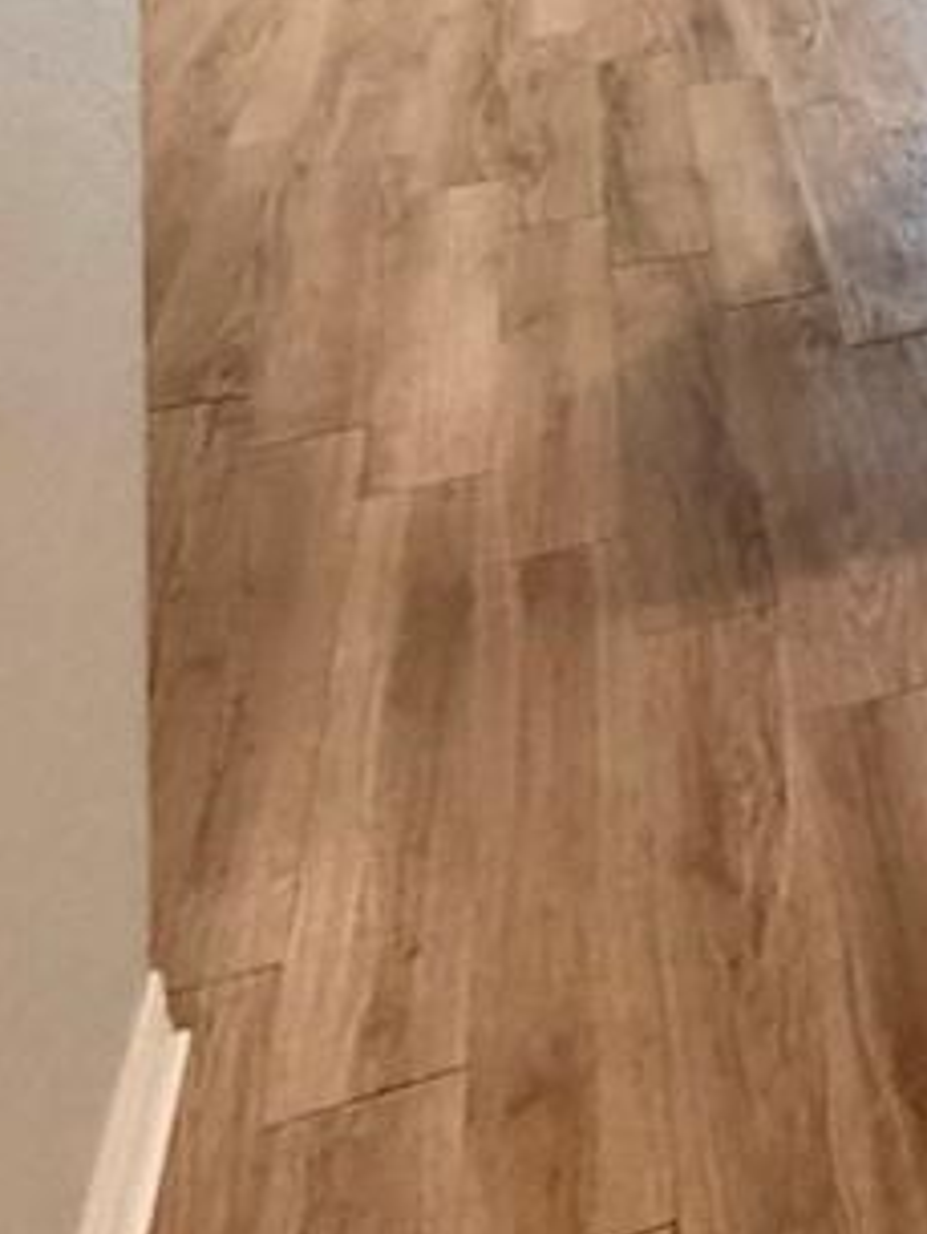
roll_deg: -1.2
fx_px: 1962
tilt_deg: -1.0
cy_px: -595
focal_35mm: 55
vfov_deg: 26.1
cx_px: 1364
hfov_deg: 22.2
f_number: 2.2
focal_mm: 2.22
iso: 250
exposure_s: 1/60
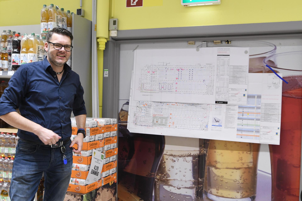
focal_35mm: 36
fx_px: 302
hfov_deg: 53.1
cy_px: 100
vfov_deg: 36.9
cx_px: 151
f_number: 4.5
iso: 1600
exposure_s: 1/100
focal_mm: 24
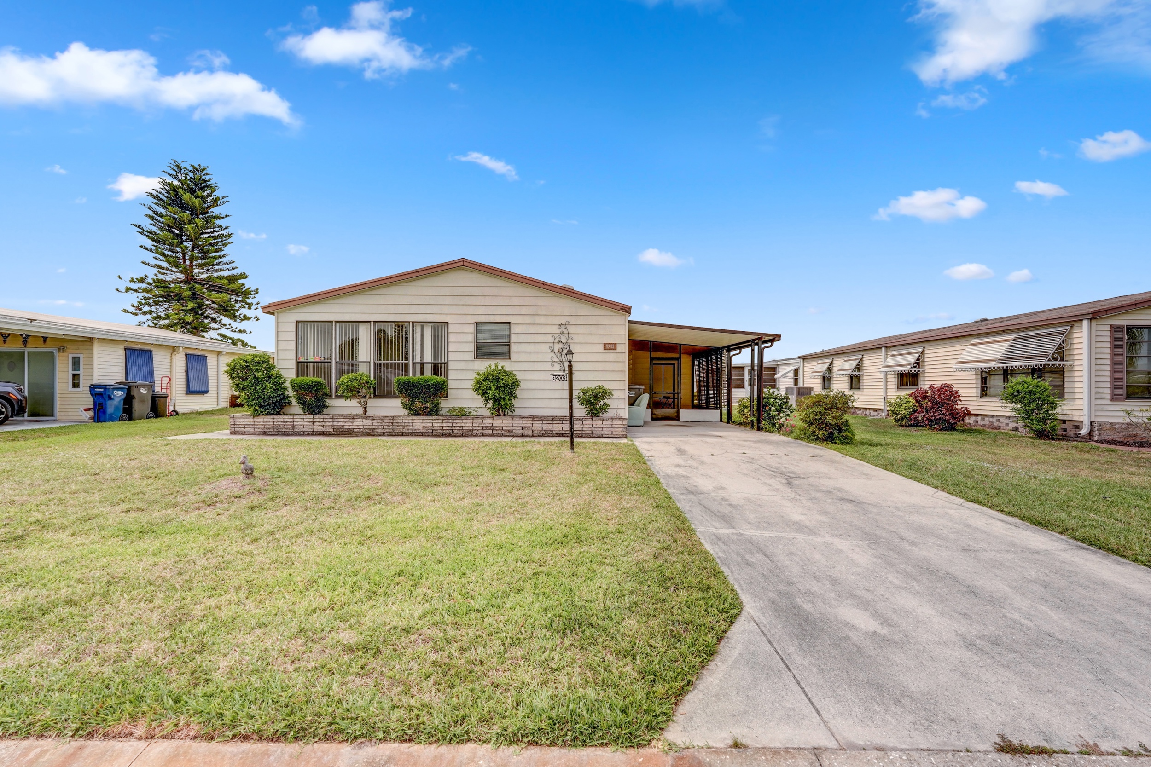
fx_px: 512
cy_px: 384
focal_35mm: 16
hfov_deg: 96.7
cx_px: 576
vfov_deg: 73.8
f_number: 8
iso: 400
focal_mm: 16
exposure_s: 1/1000
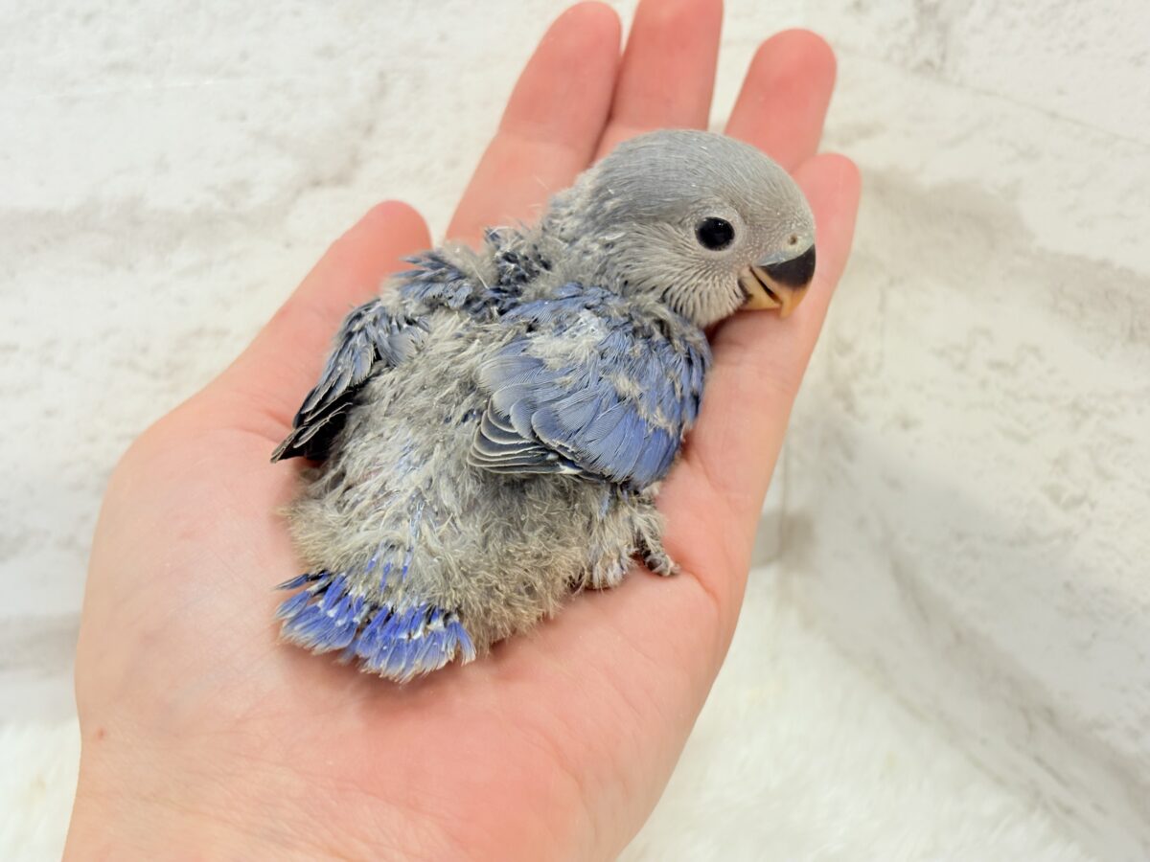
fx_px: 1728
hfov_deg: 36.8
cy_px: 431
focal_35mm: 52
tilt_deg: -22.6
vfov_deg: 28.0
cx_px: 575
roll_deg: +1.7
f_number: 1.6
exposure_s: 1/100
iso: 125
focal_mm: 5.96
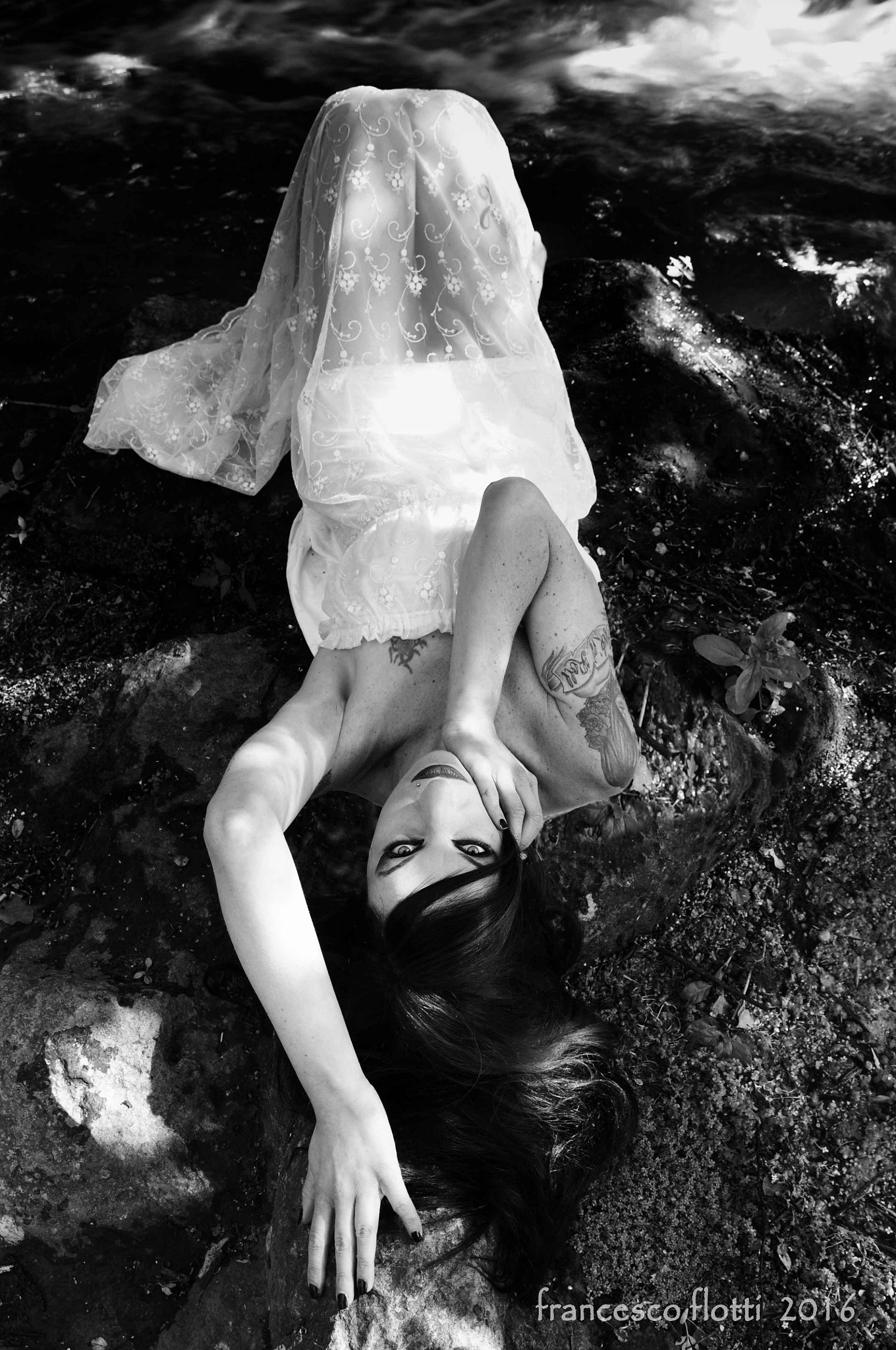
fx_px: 1348
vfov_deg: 53.2
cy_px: 675
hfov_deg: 36.8
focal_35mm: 36
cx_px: 448
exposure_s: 1/50
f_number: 6.3
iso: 250
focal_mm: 24
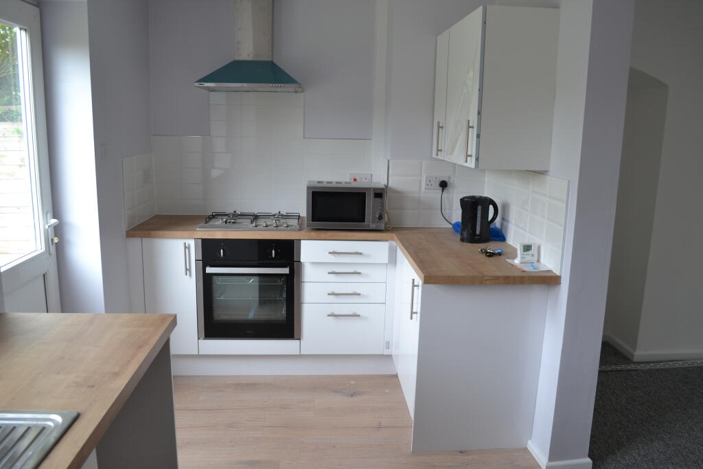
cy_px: 234
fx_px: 527
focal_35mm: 27
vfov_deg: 47.9
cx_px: 352
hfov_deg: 67.4
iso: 400
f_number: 4.5
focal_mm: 18
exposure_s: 1/80
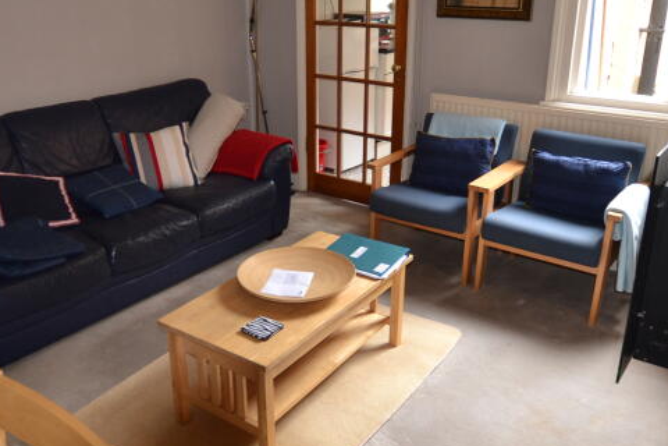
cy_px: 217
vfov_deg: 41.1
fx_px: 594
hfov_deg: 58.6
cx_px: 301
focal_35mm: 32
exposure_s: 1/60
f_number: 3.5
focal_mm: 10
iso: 400
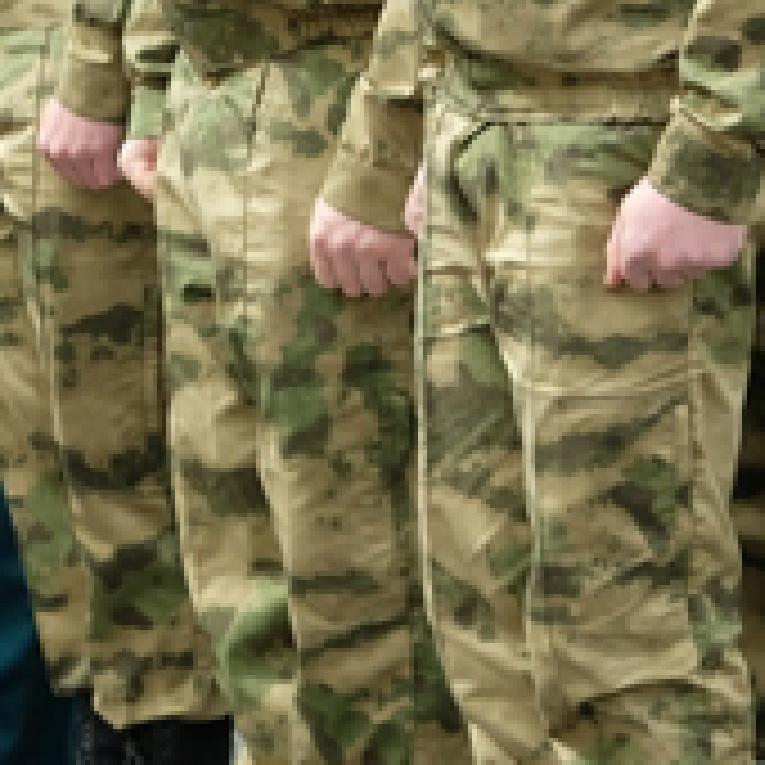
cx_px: -297
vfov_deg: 5.6
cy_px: -171
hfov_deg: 5.6
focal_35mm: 311
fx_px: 7776
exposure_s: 1/1250
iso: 1250
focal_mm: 55
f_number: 5.6
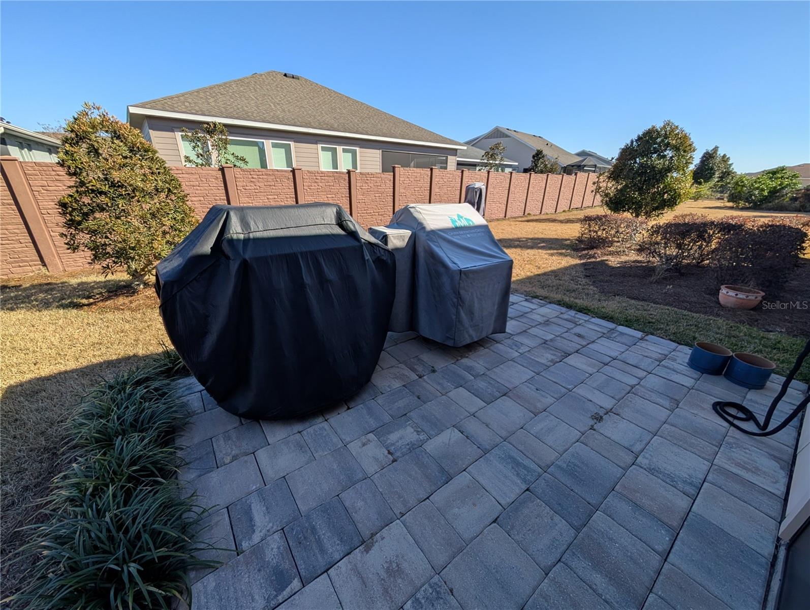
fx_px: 281
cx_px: 405
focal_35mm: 12
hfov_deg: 110.5
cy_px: 305
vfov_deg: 94.6
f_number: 1.7
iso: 52
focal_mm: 2.02
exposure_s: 1/2342
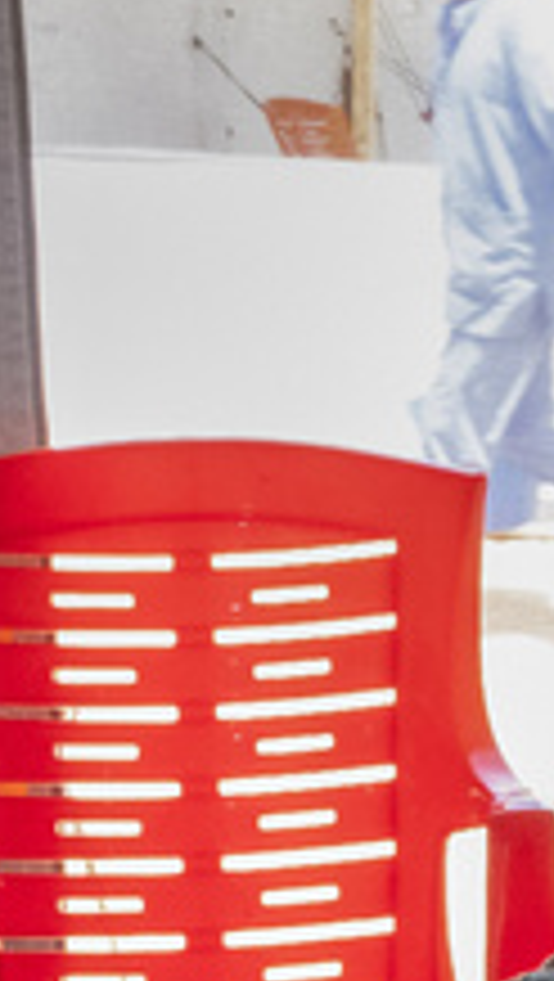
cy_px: 785
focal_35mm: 128
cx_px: 1495
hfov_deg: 8.4
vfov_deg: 16.6
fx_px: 3335
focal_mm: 17.4
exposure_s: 1/60
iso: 2500
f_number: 13
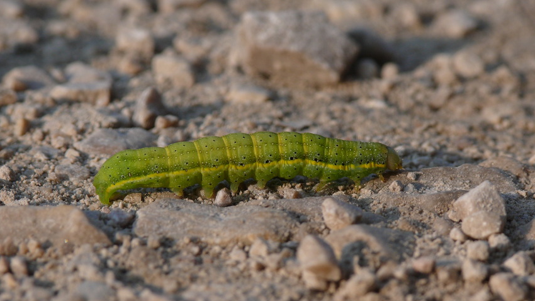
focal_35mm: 200
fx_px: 2837
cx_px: 268
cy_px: 166
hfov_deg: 10.8
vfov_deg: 6.1
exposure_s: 1/400
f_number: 5.6
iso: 100
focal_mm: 38.8
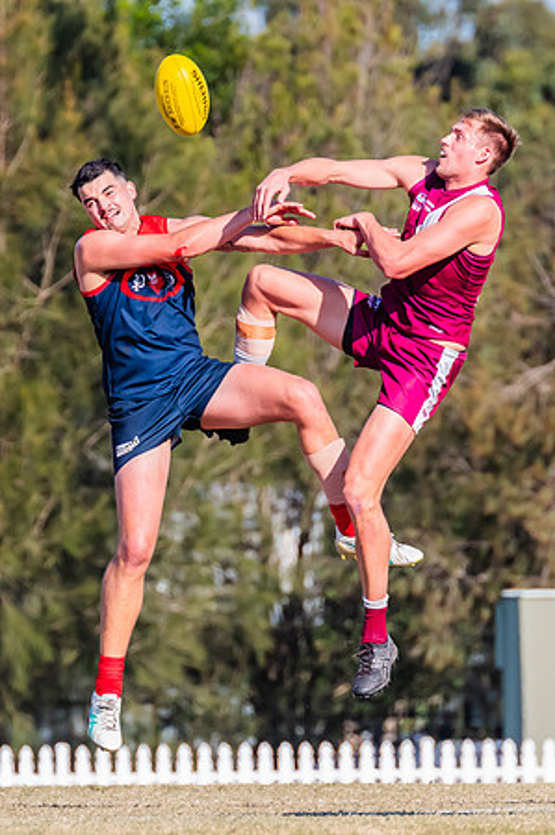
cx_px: 235
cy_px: 380
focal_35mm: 989
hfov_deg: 1.4
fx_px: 22932
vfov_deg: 2.1
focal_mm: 420
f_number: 9
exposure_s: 1/1600
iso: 800
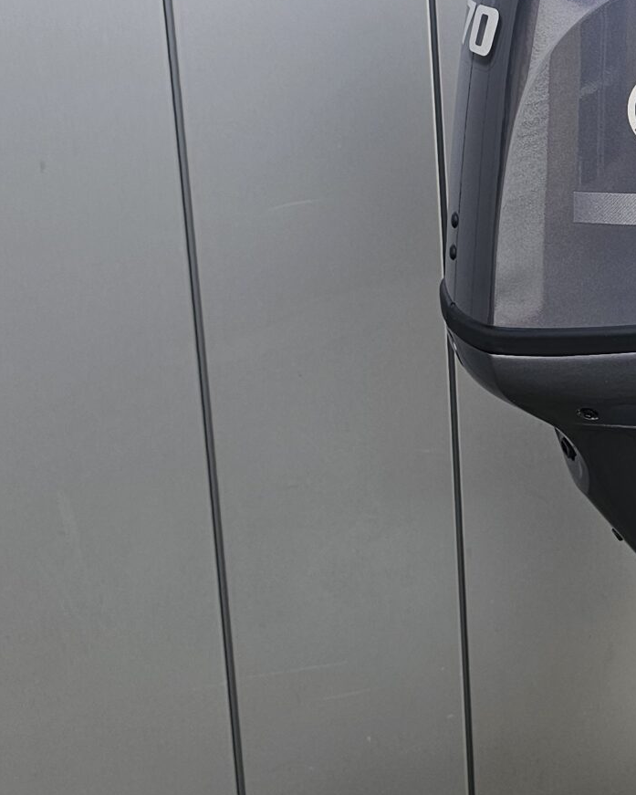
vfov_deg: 28.5
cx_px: 801
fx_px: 1553
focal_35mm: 66
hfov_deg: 21.2
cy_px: 249
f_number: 1.7
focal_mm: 6.3
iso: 32
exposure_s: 1/180
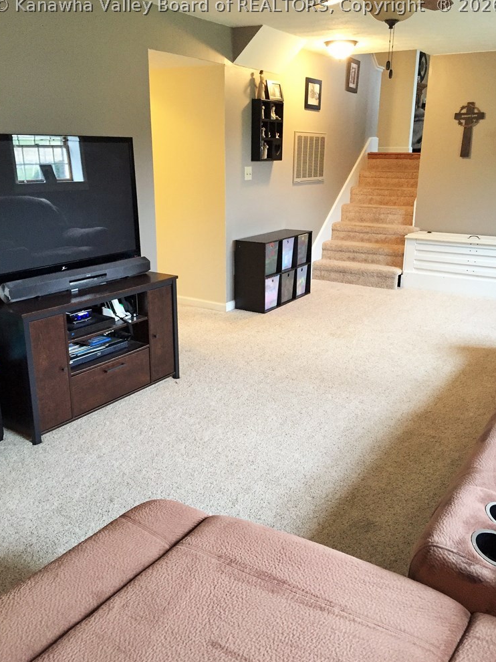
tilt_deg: -16.3
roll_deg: -1.1
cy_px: 333
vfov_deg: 60.0
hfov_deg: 46.8
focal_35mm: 30
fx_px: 573
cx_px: 247
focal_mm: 4.15
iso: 200
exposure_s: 1/30
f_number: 2.2
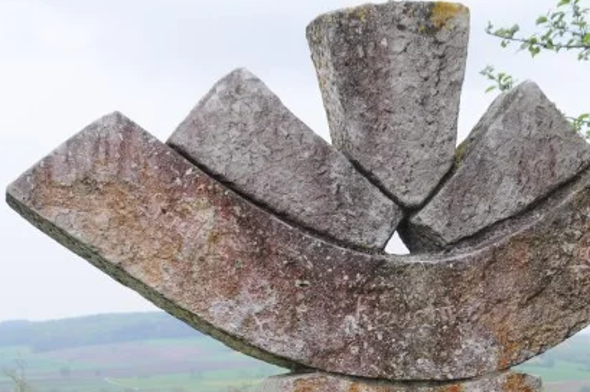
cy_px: 478
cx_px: 402
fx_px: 1556
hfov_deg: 21.4
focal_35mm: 95
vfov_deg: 13.9
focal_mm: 24
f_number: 6.3
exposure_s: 1/160
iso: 200
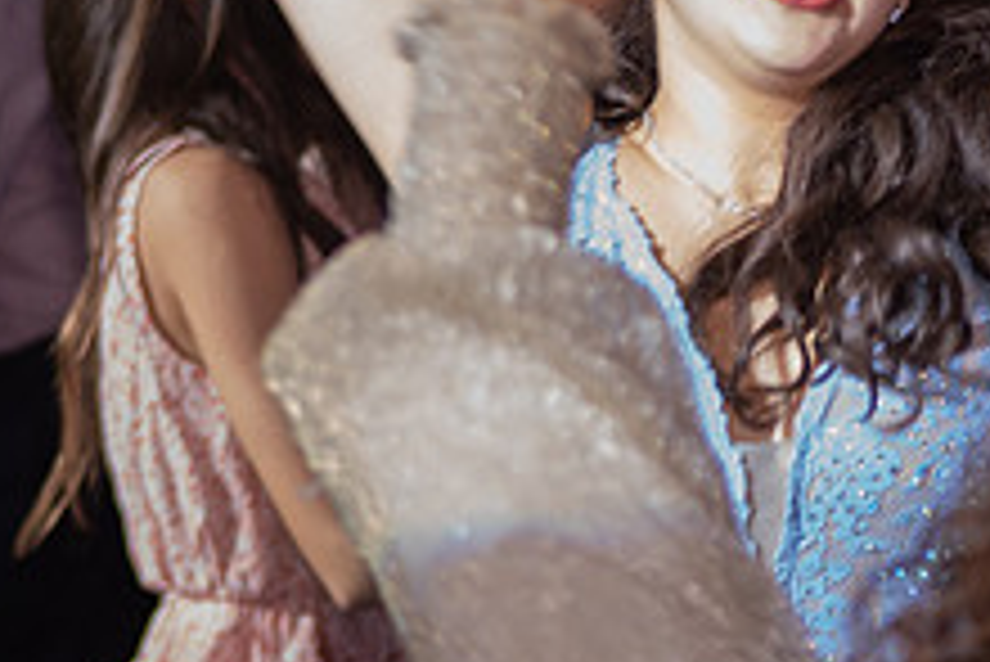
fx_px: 3770
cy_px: 263
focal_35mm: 137
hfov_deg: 14.8
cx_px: 918
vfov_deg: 10.0
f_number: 1.7
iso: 800
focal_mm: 25
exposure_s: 1/160
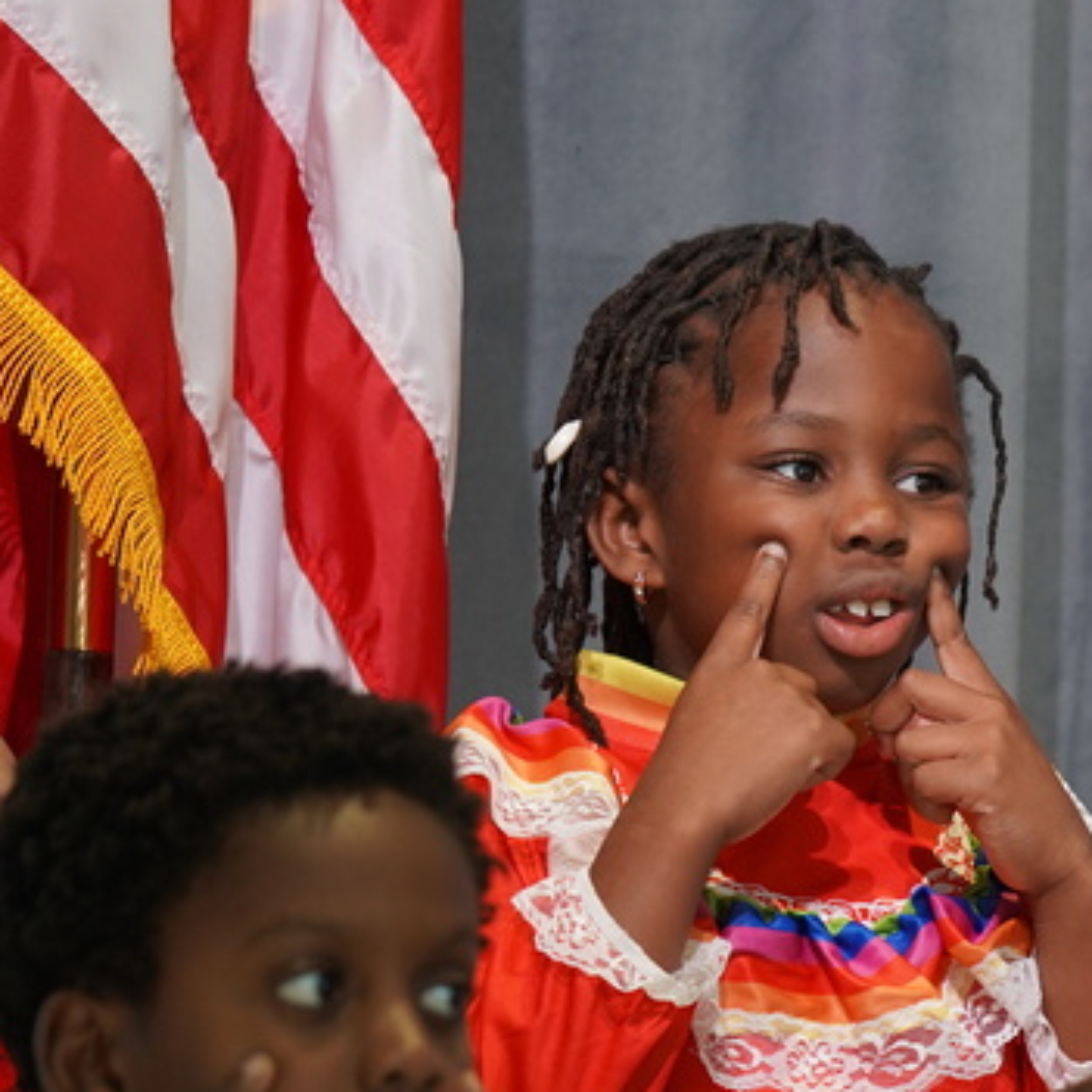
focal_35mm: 399
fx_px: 14240
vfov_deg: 4.4
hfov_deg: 4.4
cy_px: 1022
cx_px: 1528
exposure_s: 1/200
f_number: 4
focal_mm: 161
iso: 1000
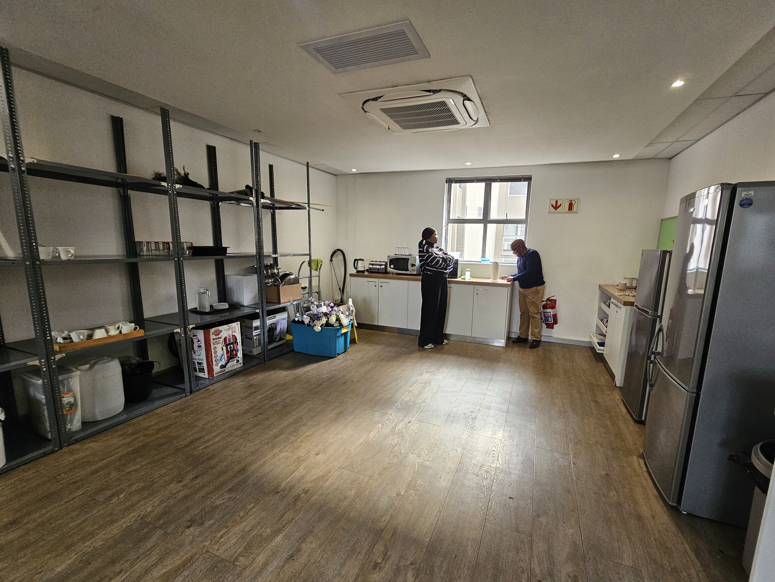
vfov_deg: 85.7
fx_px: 313
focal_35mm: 14
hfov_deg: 102.0
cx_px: 405
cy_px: 299
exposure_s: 1/50
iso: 160
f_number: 2.2
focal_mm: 2.2
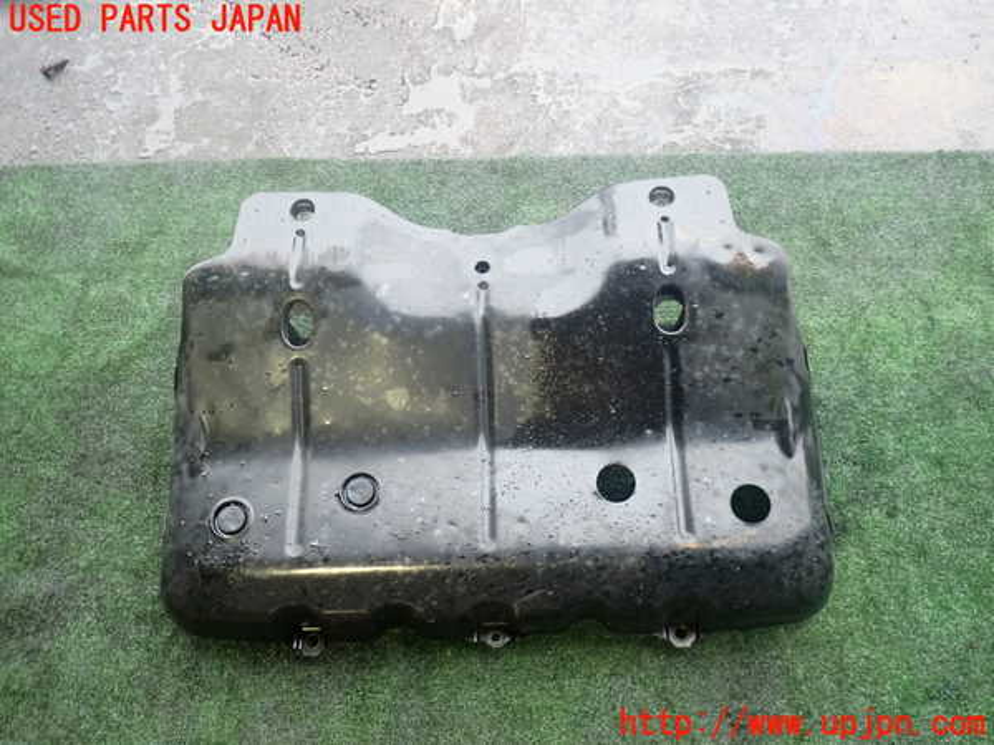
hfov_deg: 60.0
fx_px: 861
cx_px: 497
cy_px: 372
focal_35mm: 30
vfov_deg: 46.8
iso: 250
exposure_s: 1/30
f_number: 2.3
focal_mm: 5.4
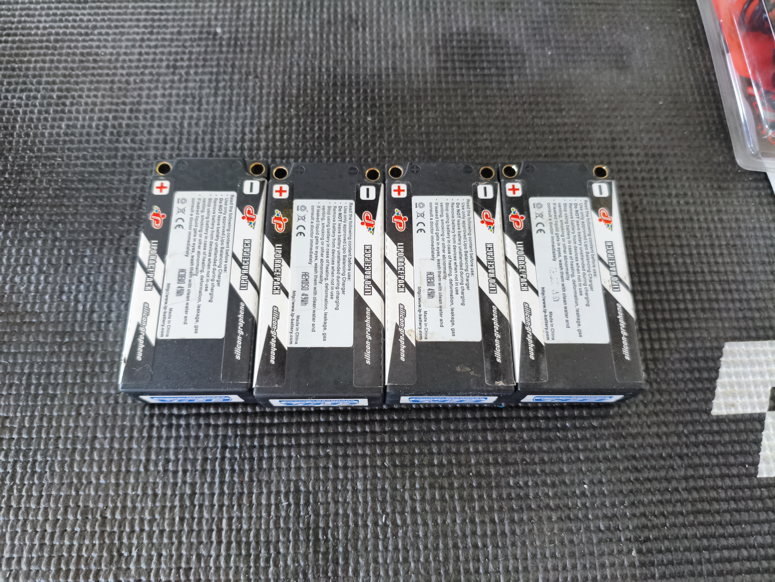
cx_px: 388
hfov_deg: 67.3
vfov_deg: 53.1
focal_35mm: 26
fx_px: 582
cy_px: 291
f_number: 1.5
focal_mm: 4.94
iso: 1000
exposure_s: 1/33.3
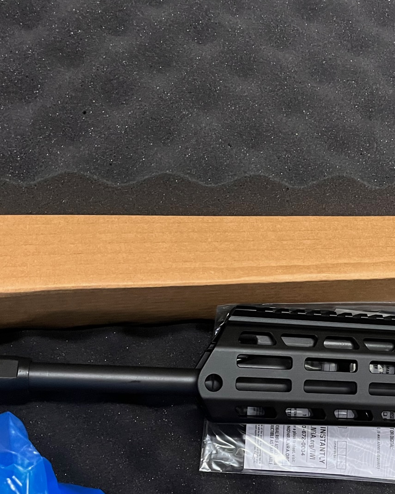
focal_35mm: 48
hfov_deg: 30.9
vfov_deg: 38.2
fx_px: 701
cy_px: 339
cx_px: 296
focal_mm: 5.1
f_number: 1.6
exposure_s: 1/40
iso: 640
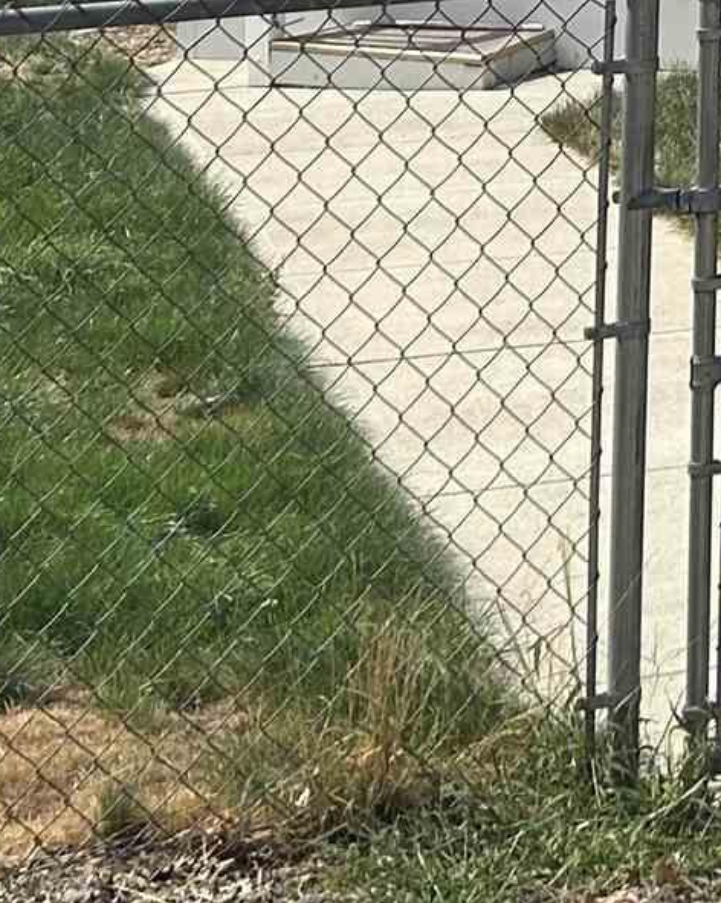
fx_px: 3525
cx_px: 1349
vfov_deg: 13.5
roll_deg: +0.8
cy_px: -562
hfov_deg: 10.8
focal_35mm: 132
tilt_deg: +2.9
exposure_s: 1/5319
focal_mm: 5.7
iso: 50
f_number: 1.5
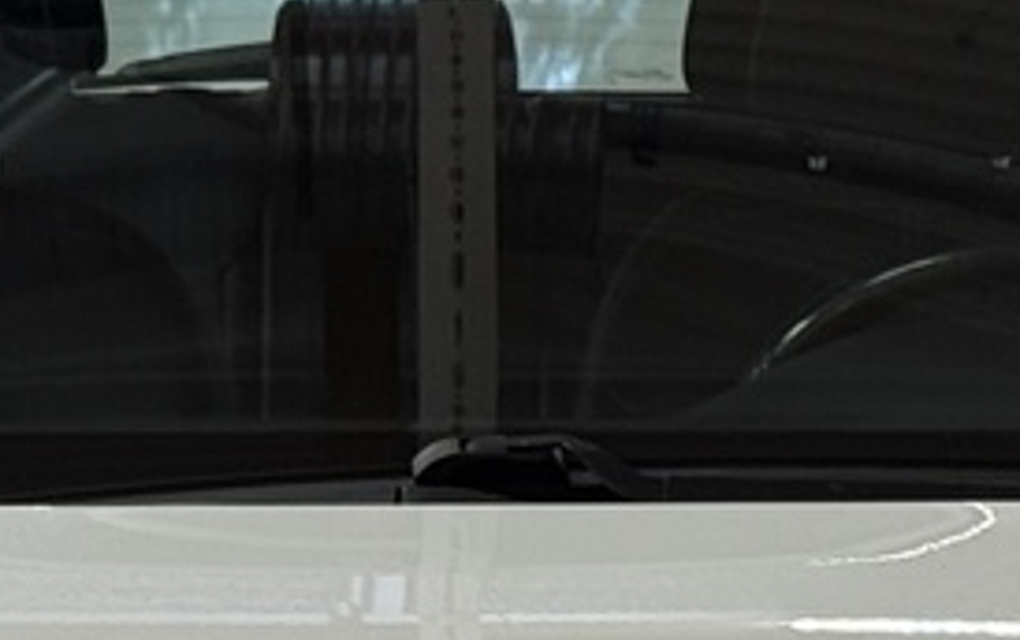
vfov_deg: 4.9
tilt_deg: -9.9
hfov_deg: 7.9
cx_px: 443
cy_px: 1217
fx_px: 7431
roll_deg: +0.4
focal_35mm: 267
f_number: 1.78
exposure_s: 1/109
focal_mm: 6.76
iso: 64
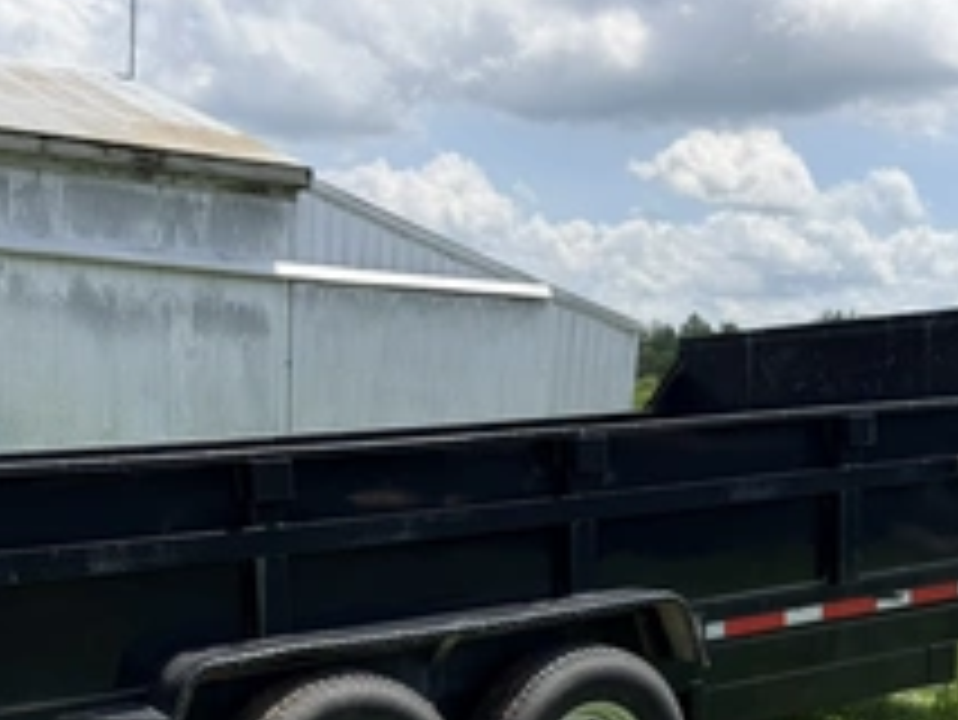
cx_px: 355
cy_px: 626
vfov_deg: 31.0
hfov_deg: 41.7
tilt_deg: -11.0
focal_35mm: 45
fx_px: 1246
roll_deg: +1.3
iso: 80
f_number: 1.78
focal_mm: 6.76
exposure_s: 1/2801
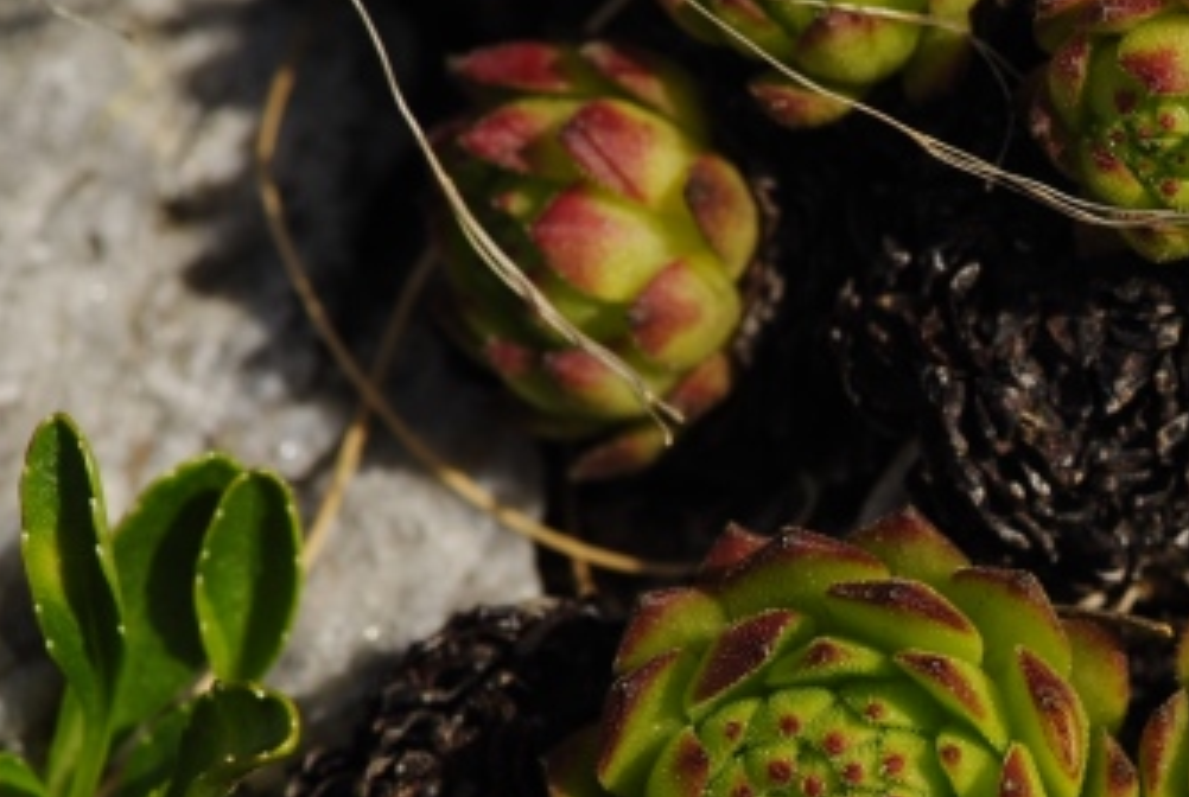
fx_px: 10098
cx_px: 1296
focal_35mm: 305
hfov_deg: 6.7
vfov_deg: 4.5
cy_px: 605
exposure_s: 1/160
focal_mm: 85
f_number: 10
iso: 100
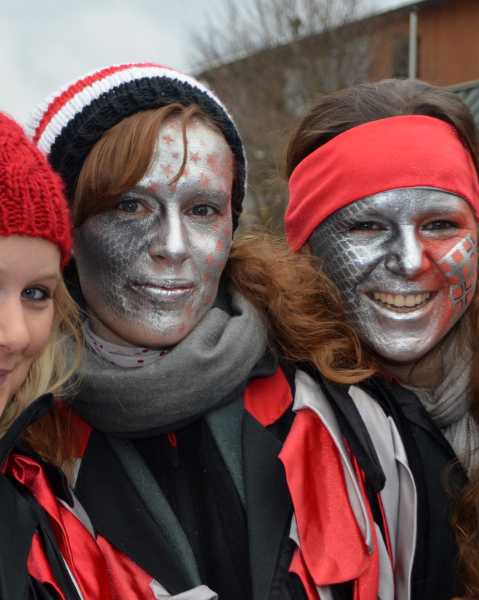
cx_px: 154
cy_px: 298
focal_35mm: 85
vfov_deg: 22.5
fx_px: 1507
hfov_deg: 18.0
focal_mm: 40
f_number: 5.3
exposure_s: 1/100
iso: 200
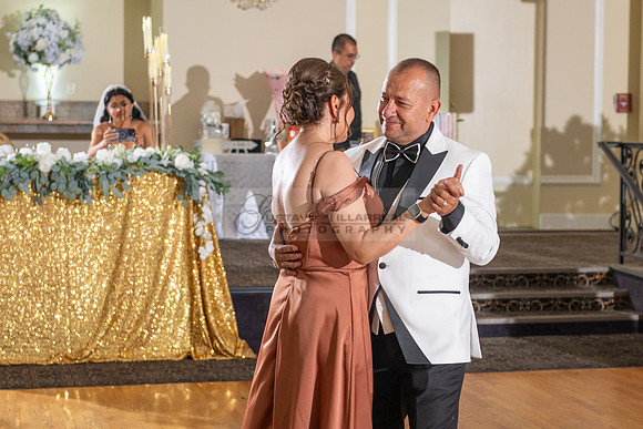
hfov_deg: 22.8
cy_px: 246
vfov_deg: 15.3
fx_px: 1594
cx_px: 374
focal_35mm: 89
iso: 800
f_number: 4
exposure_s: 1/160
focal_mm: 70
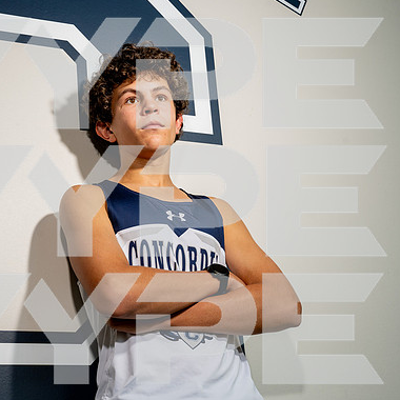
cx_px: 111
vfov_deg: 24.3
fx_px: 928
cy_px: 197
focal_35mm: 71
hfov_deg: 24.1
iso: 400
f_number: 8
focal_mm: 51
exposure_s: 1/250
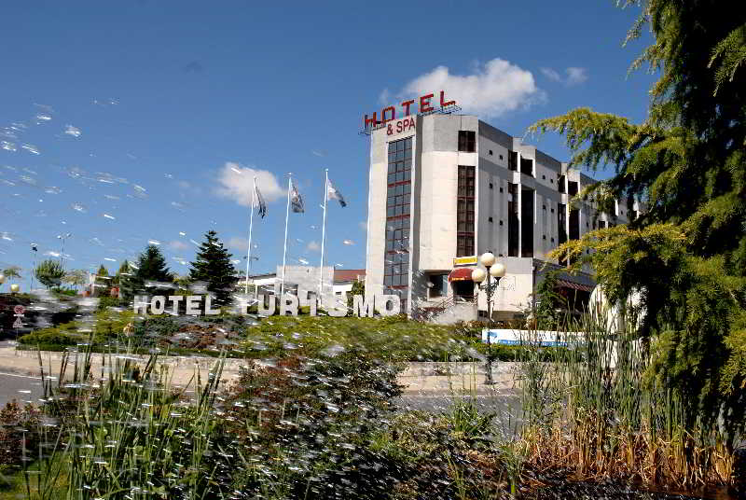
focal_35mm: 33
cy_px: 250
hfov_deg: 57.2
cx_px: 373
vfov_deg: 40.1
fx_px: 685
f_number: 10
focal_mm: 22
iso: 100
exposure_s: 1/250
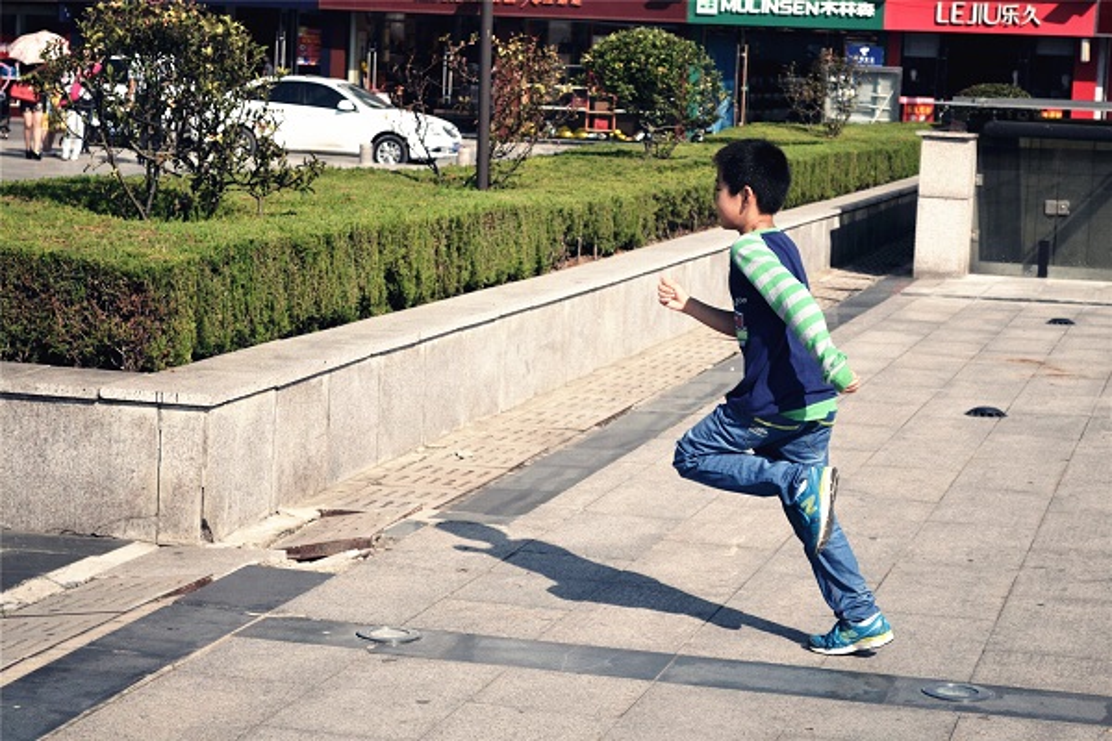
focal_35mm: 82
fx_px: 2548
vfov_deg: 16.6
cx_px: 556
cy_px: 370
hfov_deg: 24.6
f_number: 5.6
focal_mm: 55
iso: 180
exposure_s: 1/1250
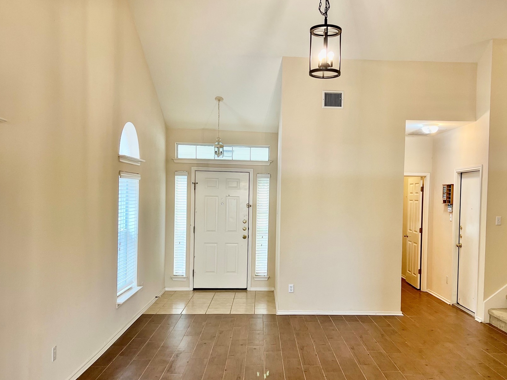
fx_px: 483
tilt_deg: -2.5
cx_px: 297
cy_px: 207
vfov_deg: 42.9
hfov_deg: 55.1
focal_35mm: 33
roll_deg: -1.1
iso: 100
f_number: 1.5
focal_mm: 5.7
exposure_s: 1/120
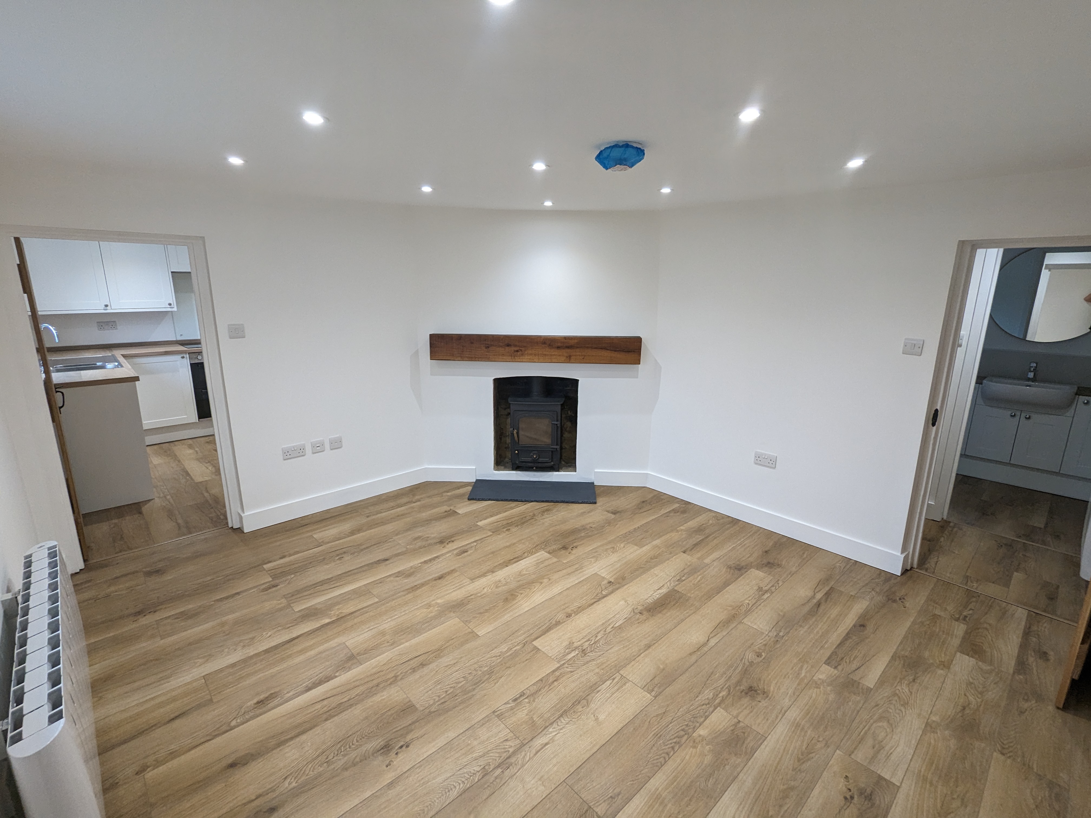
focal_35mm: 16
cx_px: 546
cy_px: 409
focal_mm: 2.35
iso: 200
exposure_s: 1/100
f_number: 2.2
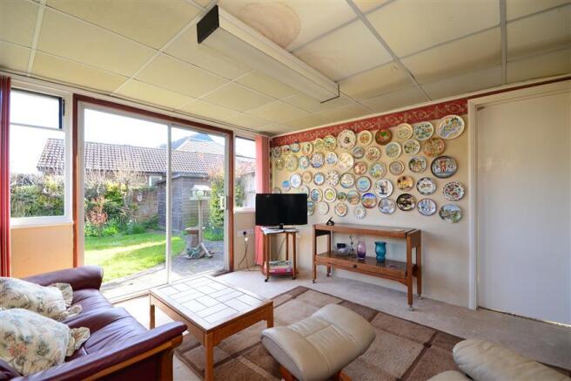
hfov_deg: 100.4
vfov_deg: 77.3
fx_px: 238
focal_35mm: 15
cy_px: 190
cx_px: 286
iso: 400
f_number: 10
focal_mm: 10
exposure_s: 1/30
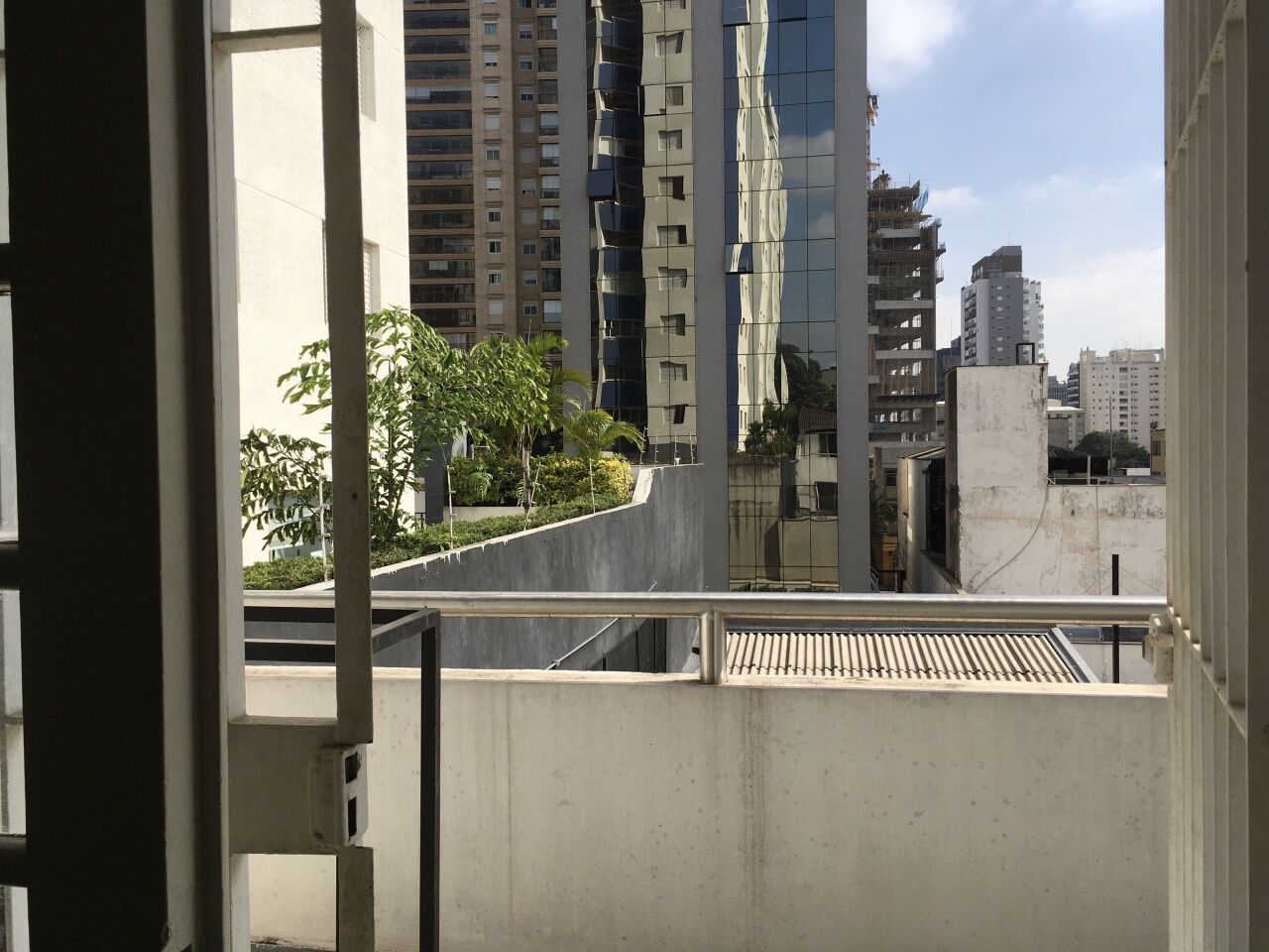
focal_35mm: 29
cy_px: 476
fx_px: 1063
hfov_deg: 61.7
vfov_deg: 48.2
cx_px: 634
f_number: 2.2
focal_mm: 4.15
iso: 25
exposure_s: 1/1972
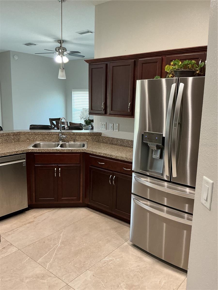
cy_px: 145
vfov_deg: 61.7
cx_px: 109
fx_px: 244
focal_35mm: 29
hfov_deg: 48.2
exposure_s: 1/60
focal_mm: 3
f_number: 1.8
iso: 160
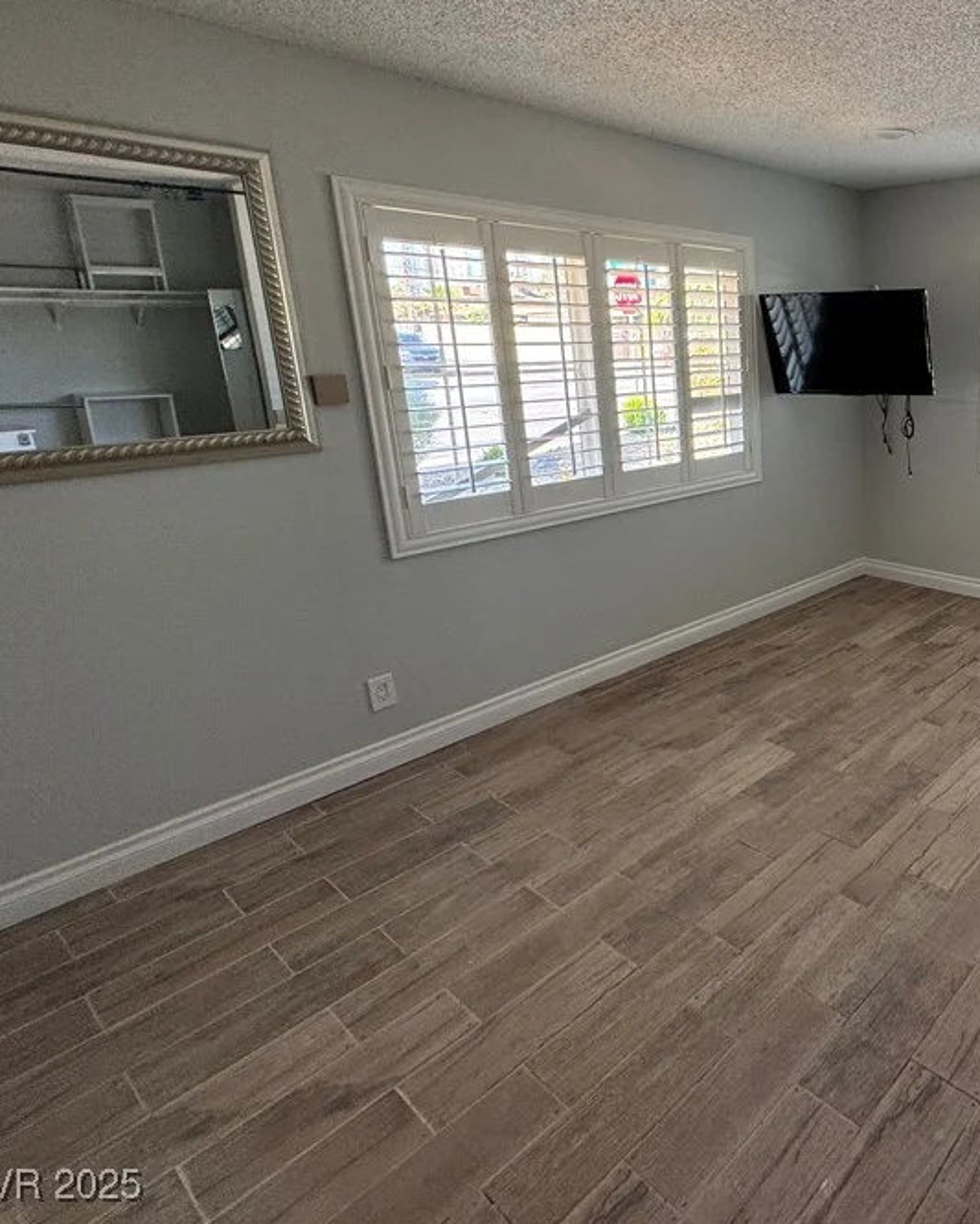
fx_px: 761
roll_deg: -0.8
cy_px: 520
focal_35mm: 21
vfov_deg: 77.1
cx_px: 897
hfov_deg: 55.9
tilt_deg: -13.6
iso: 125
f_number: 2.2
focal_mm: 2.22
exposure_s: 1/120
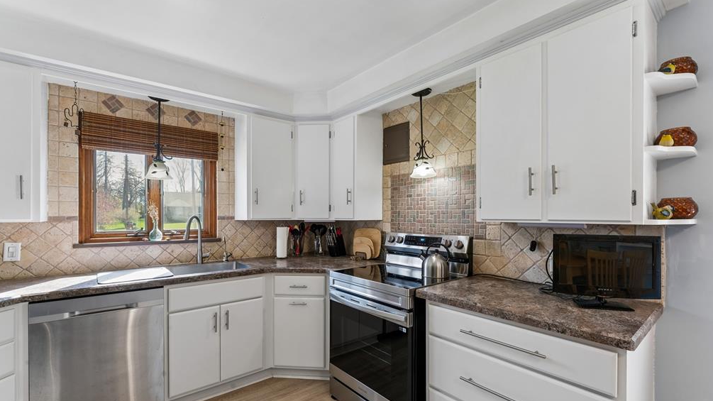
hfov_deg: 97.5
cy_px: 226
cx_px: 357
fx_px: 313
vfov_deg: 65.1
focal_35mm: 17
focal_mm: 15.5
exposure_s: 1/5
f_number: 13
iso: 400
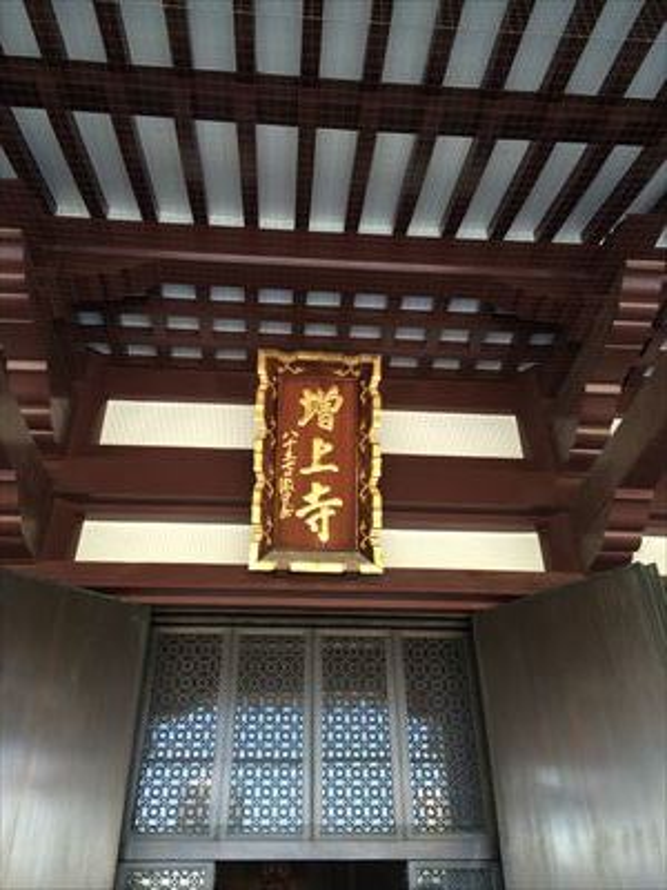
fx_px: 745
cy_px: 445
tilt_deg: +33.2
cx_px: 334
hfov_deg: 48.2
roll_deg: +2.4
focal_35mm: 29
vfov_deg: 61.7
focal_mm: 4.15
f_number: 2.2
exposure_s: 1/60
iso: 40
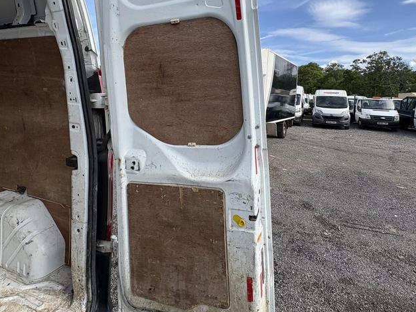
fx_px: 240
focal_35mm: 20
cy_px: 102
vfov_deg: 64.1
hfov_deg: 81.8
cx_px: 208
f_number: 2.2
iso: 40
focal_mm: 2.22
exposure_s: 1/1395
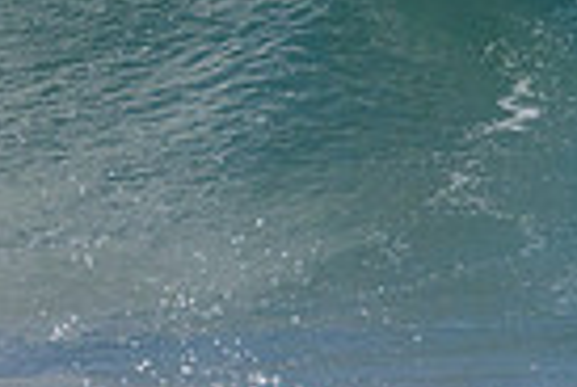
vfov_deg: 0.4
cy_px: -183
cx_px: 505
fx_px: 54340
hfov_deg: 0.6
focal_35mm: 3383
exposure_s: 1/2000
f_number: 11
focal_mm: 800
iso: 1600
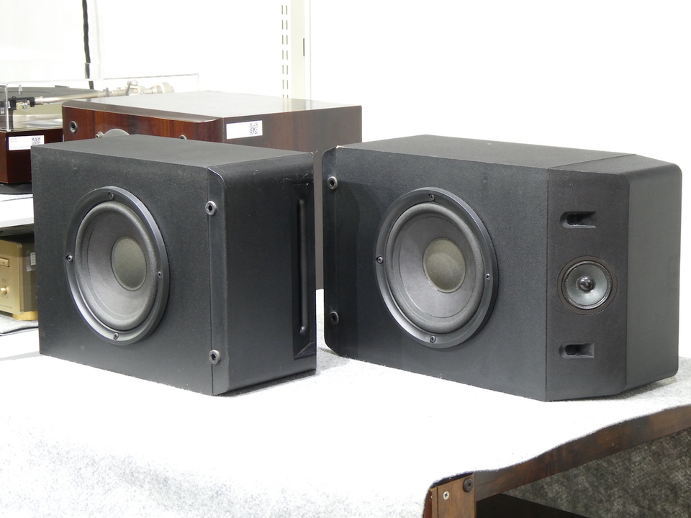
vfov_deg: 17.6
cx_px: 346
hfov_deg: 23.3
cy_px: 259
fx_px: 1677
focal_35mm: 84
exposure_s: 1/2
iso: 200
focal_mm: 15
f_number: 4.8
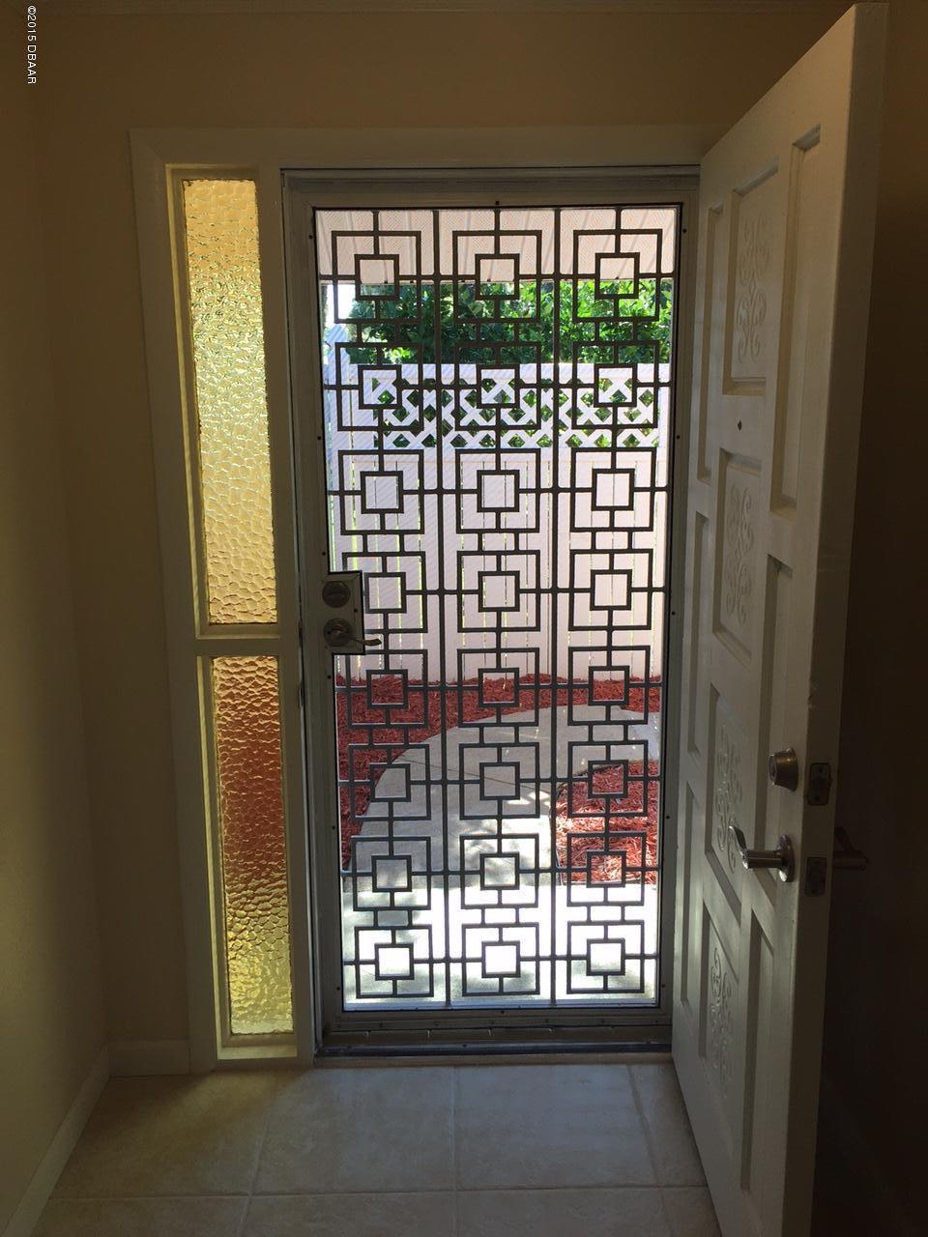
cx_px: 464
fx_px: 1037
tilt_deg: -10.2
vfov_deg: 61.7
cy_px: 618
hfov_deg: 48.2
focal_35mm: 29
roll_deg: +0.1
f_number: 2.2
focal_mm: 4.15
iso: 32
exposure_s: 1/170
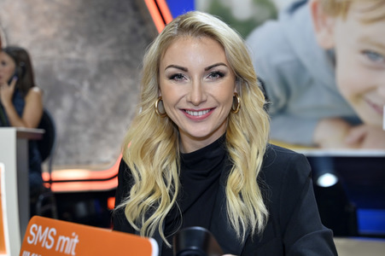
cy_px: 128
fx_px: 534
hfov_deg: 39.6
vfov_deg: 27.0
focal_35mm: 50
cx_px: 192
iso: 1000
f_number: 4
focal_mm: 50
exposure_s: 1/200
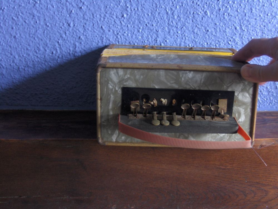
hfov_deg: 36.8
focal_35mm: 52
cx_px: 139
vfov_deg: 28.1
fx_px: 418
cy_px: 104
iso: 100
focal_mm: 11.3
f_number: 3.2
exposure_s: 1/1.2
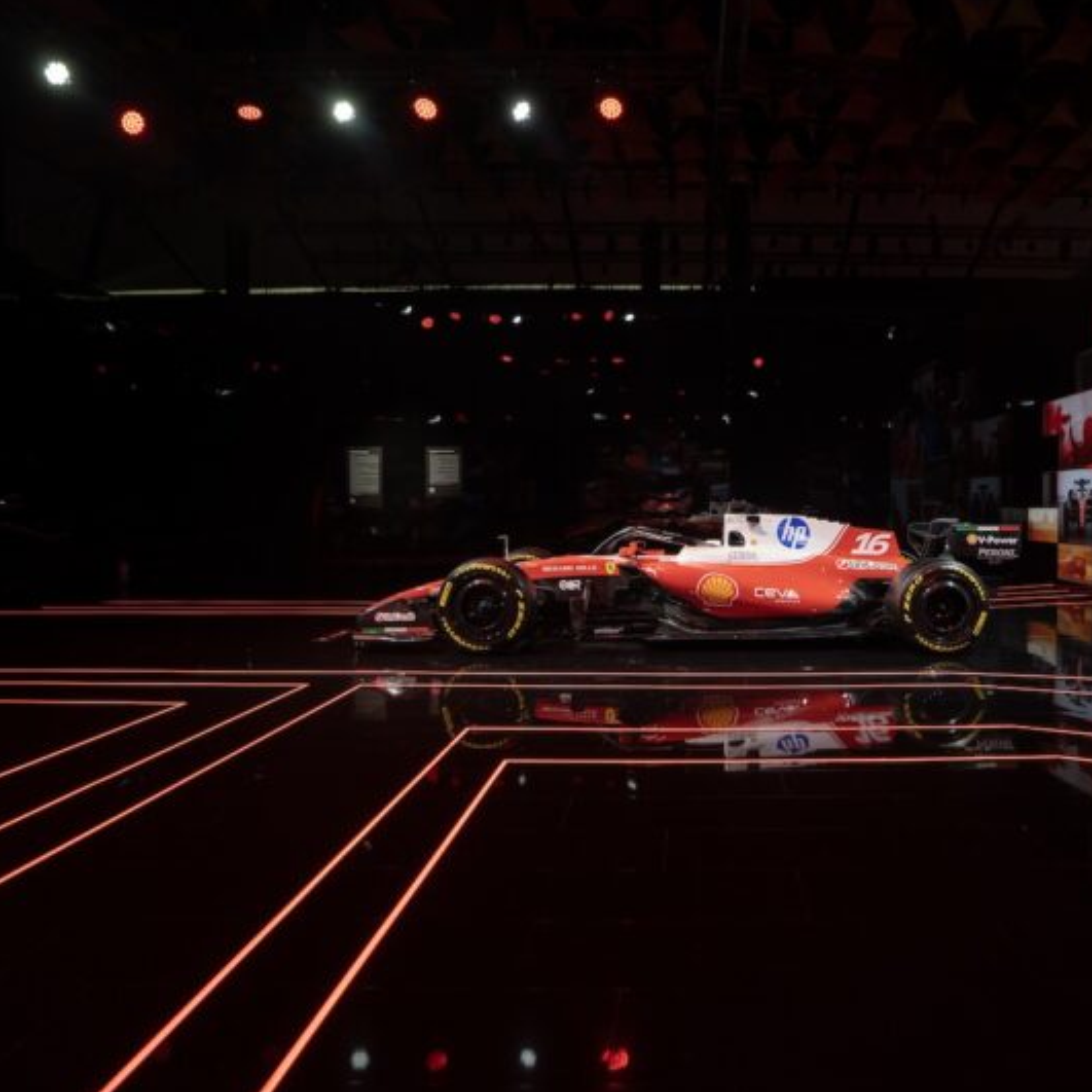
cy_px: 545
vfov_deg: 72.1
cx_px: 705
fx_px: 749
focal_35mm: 21
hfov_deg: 70.5
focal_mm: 16
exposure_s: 1/30
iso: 500
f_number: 5.6
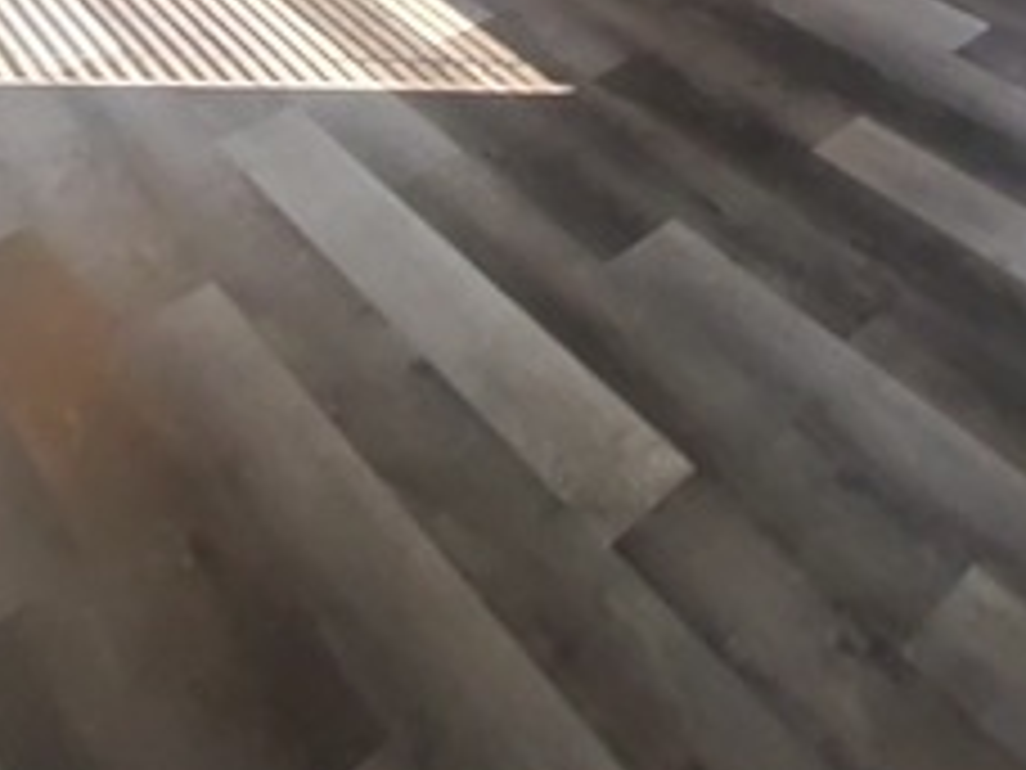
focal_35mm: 38
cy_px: -126
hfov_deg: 48.1
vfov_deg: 32.1
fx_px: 1126
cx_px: 695
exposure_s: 1/59
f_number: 2.2
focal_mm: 1.8
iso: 400
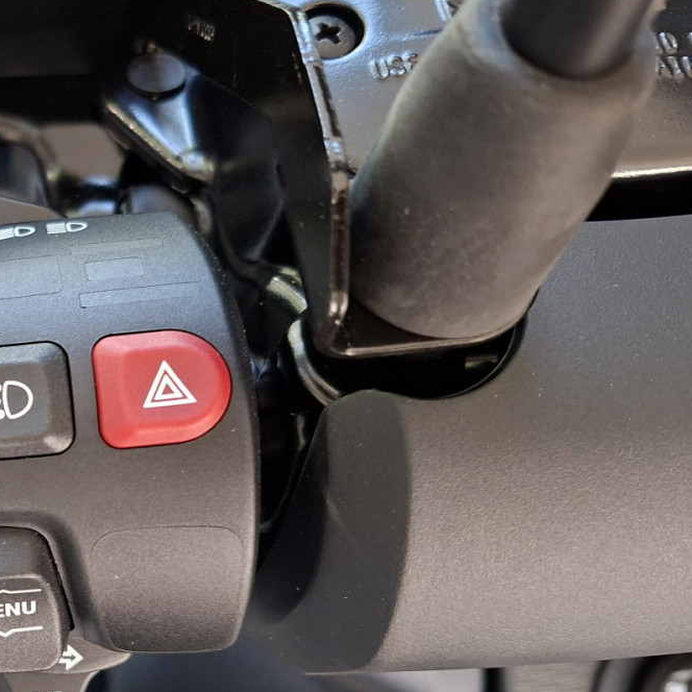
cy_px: 431
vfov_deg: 34.5
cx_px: -78
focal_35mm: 49
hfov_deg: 30.8
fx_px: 1108
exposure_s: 1/60
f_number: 1.8
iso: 250
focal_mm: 5.54
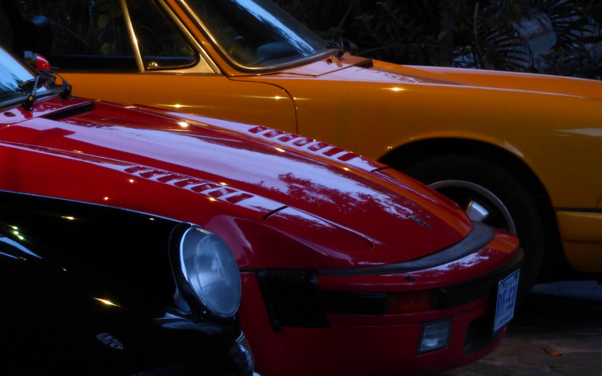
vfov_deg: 4.9
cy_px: 208
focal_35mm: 266
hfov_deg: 7.9
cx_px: 282
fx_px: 4363
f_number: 5.4
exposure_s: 1/4
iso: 400
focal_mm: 27.65
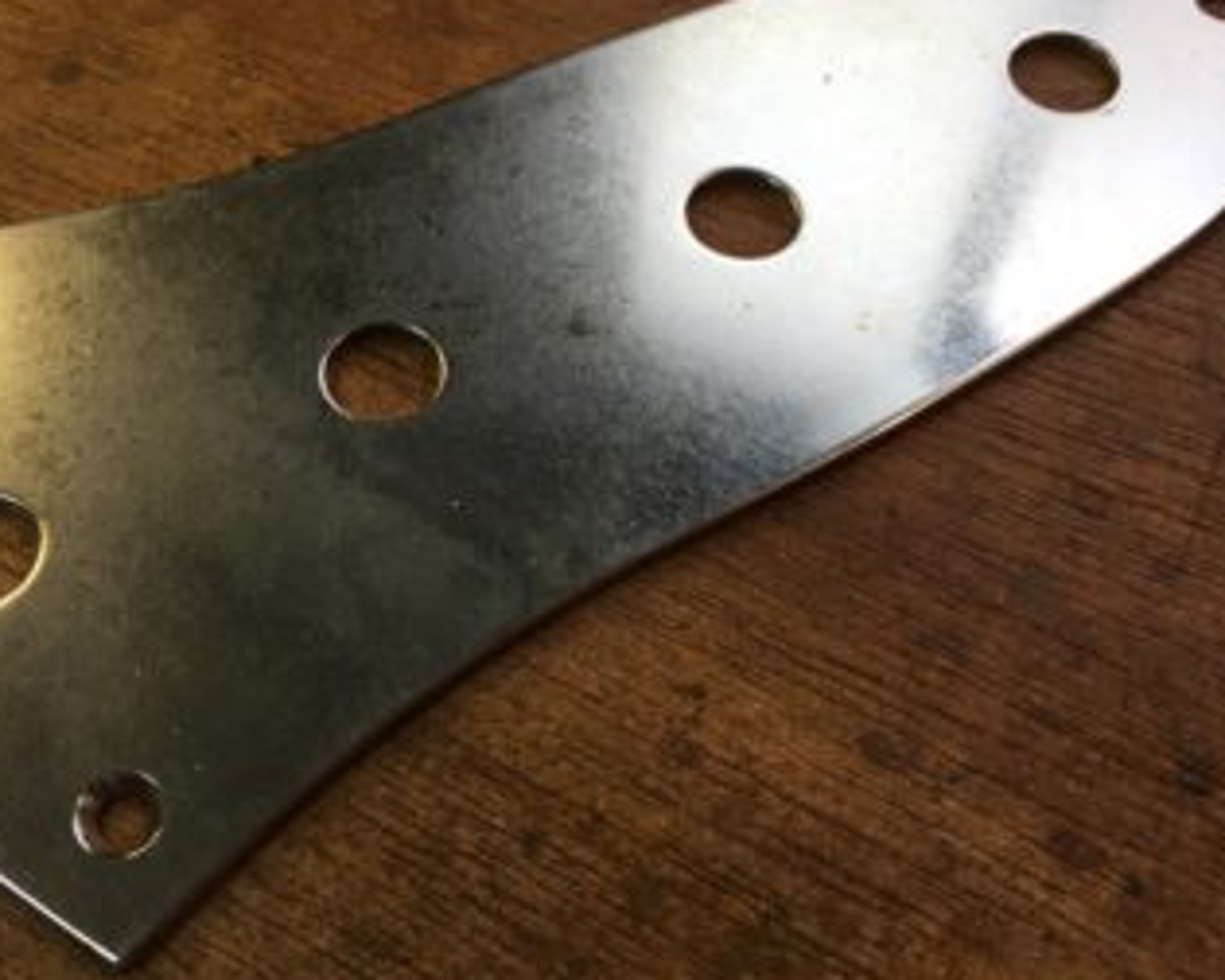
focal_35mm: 45
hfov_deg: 40.8
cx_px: 451
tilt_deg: -56.9
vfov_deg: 33.3
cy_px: 379
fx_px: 1631
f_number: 2.2
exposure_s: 1/40
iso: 32
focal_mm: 4.15
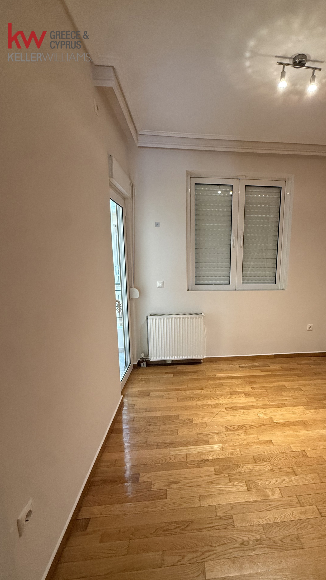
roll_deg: -0.4
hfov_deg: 65.8
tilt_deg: -9.8
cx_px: 209
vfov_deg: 99.3
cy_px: 300
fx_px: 246
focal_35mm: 16
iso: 250
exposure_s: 1/50
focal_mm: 2.22
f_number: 2.2
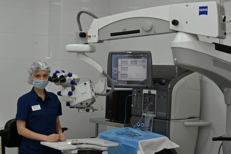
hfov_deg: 28.9
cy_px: 77
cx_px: 116
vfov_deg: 19.4
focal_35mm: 70
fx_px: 449
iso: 800
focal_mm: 70
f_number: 11
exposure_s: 1/40
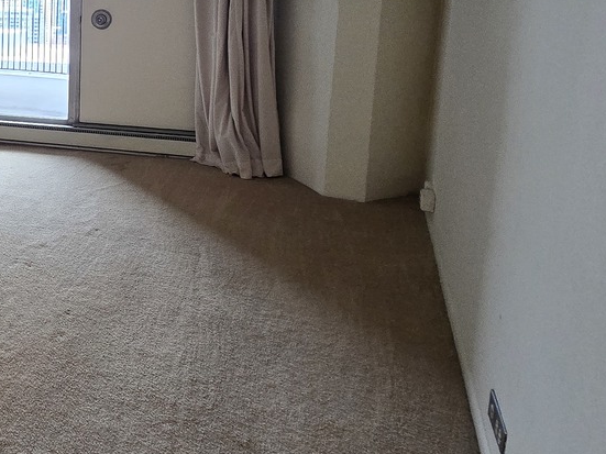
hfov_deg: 40.2
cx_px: -102
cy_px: 51
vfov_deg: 39.0
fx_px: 595
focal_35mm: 34
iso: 320
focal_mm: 2.2
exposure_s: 1/60
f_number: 2.2
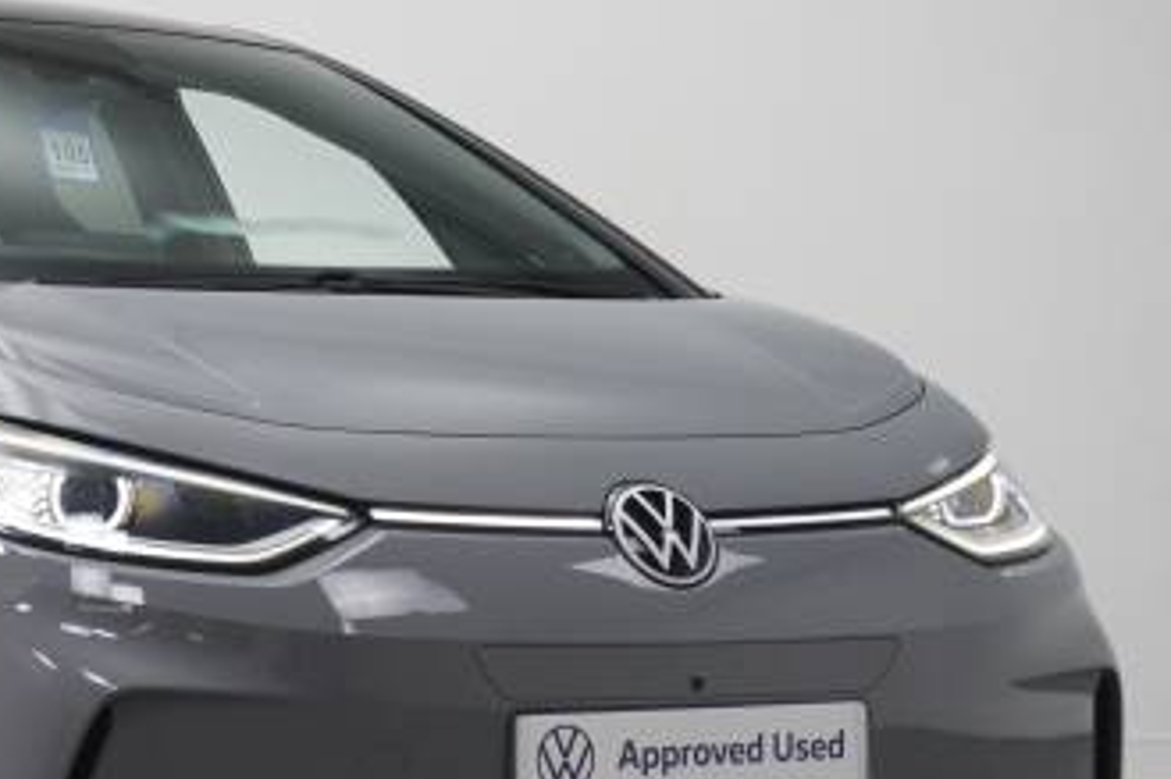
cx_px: 61
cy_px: 491
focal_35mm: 137
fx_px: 4453
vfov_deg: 10.0
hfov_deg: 14.8
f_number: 5.6
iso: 2500
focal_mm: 47
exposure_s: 1/200
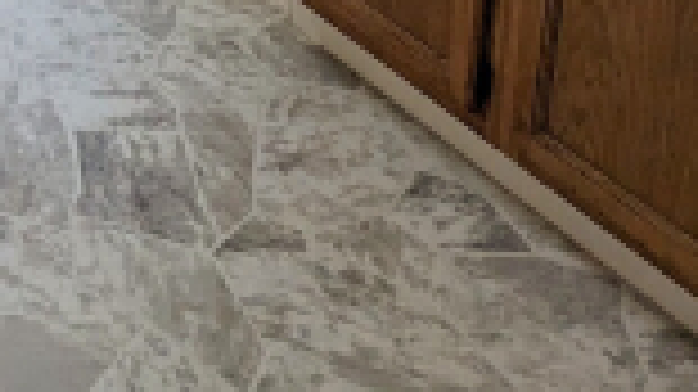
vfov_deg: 12.2
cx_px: -68
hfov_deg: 26.1
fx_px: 1387
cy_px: -602
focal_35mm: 75
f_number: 2.2
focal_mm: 2.35
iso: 106
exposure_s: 1/120
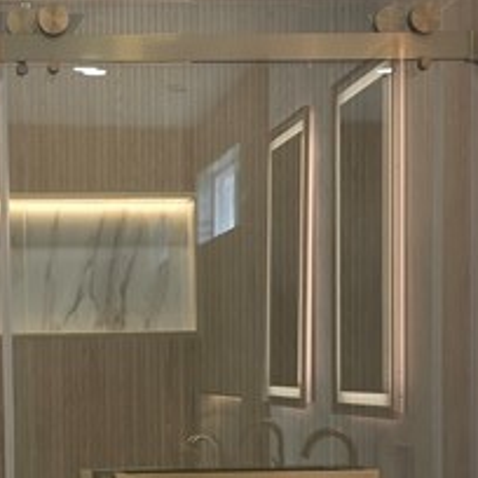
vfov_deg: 16.8
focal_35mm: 102
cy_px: 443
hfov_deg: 16.9
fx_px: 1594
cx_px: 103
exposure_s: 1/120
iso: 40
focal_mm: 6.3
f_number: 1.7
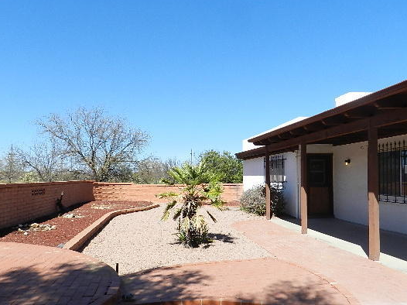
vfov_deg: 49.6
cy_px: 169
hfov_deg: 63.3
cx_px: 179
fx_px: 329
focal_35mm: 28
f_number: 4
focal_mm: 4
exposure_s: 1/800
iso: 160
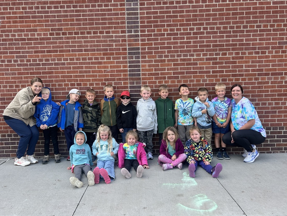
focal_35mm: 29
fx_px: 241
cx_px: 137
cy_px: 107
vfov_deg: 48.2
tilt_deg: -5.0
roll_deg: +1.9
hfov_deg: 61.6
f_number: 1.5
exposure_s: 1/786
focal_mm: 5.7
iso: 50
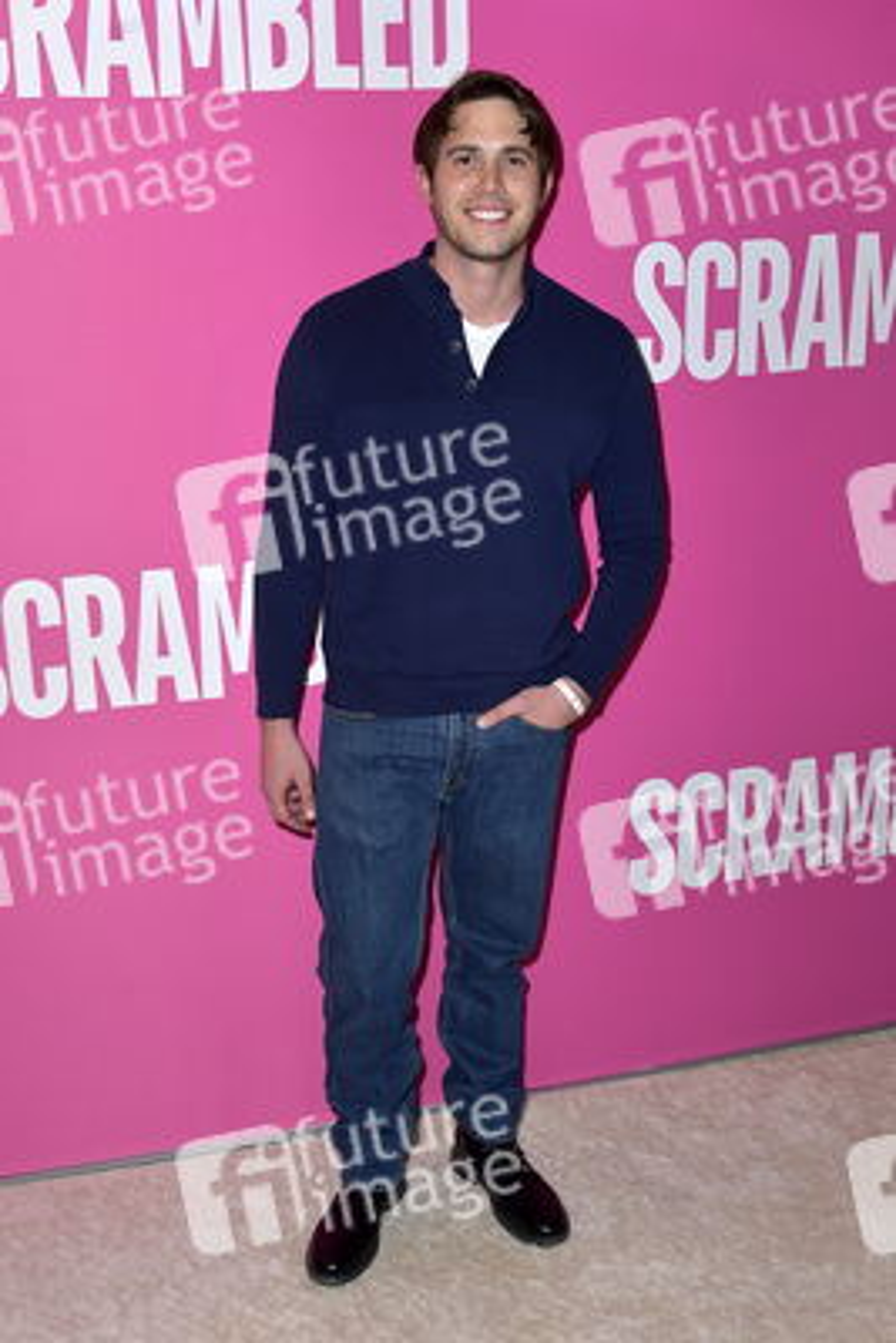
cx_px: 448
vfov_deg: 55.8
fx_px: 1268
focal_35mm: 34
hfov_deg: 38.9
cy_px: 672
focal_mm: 34
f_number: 6.3
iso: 160
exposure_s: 1/250
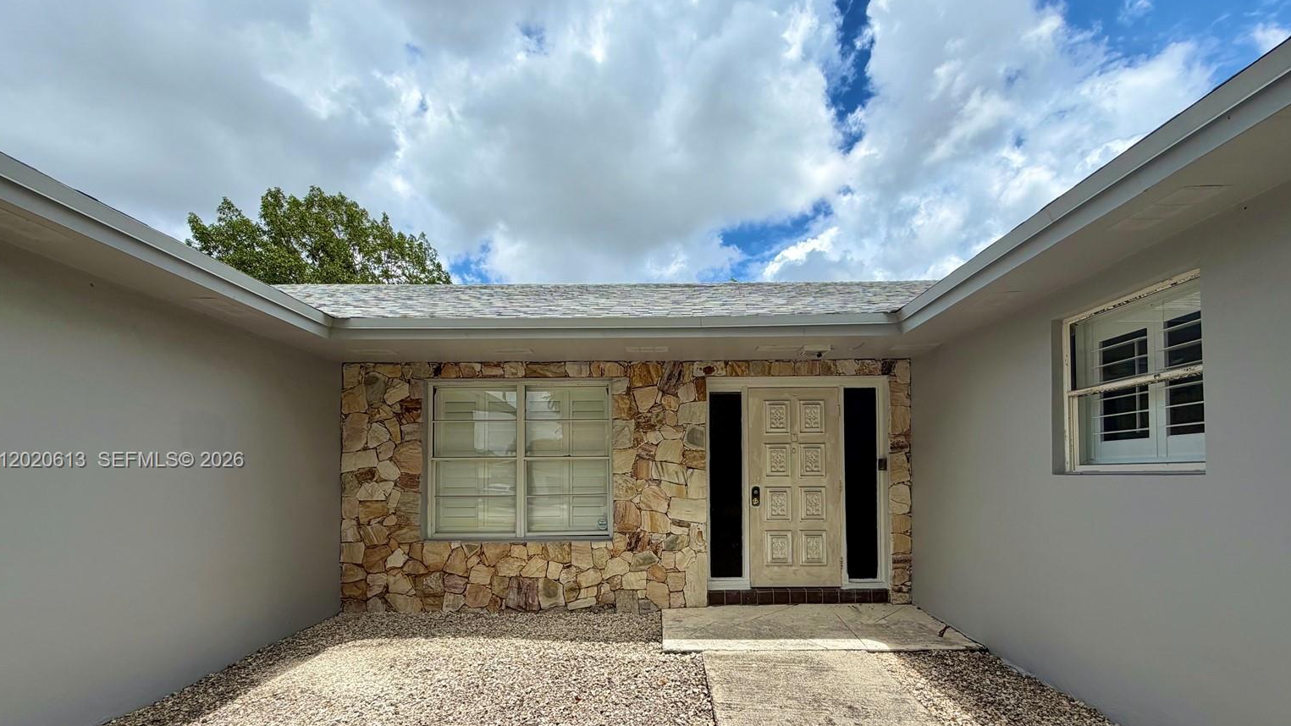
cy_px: 461
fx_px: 548
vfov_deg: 65.9
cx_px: 658
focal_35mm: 16
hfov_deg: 99.4
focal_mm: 2.22
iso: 20
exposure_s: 1/1068
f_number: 2.2
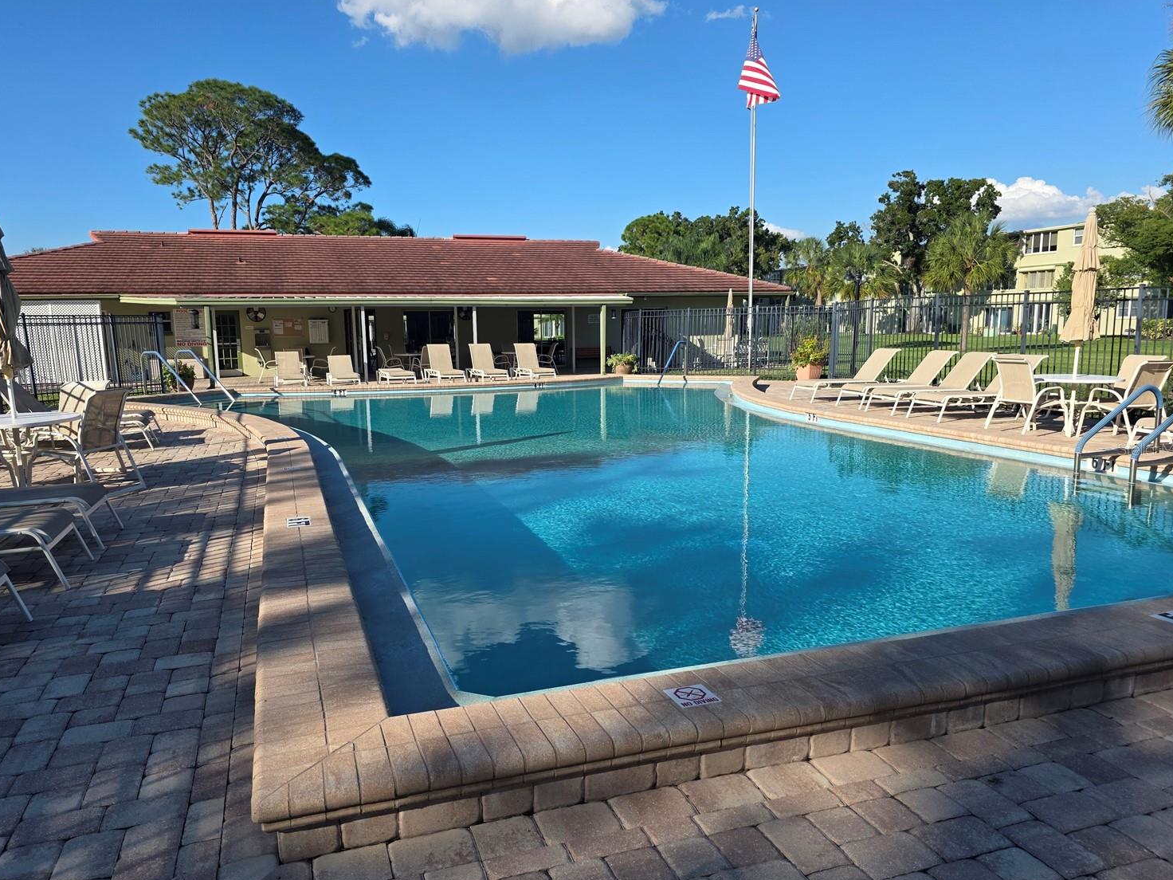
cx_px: 555
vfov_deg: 54.9
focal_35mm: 25
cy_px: 449
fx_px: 847
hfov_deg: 69.3
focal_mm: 6.3
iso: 80
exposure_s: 1/5153
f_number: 1.7
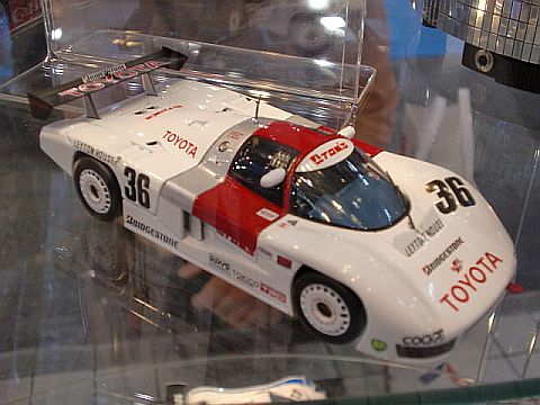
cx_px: 270
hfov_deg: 39.7
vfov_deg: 30.3
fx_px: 749
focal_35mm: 48
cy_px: 202
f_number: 3.4
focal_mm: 7.91
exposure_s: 1/60
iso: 160
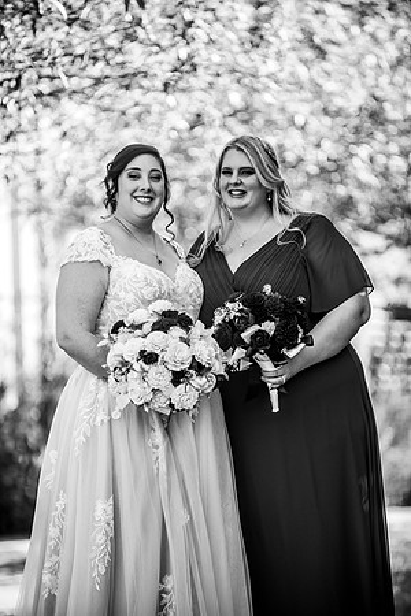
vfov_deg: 11.7
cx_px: 206
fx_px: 2997
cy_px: 308
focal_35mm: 175
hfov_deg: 7.8
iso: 400
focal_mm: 175
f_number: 2.8
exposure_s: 1/1000
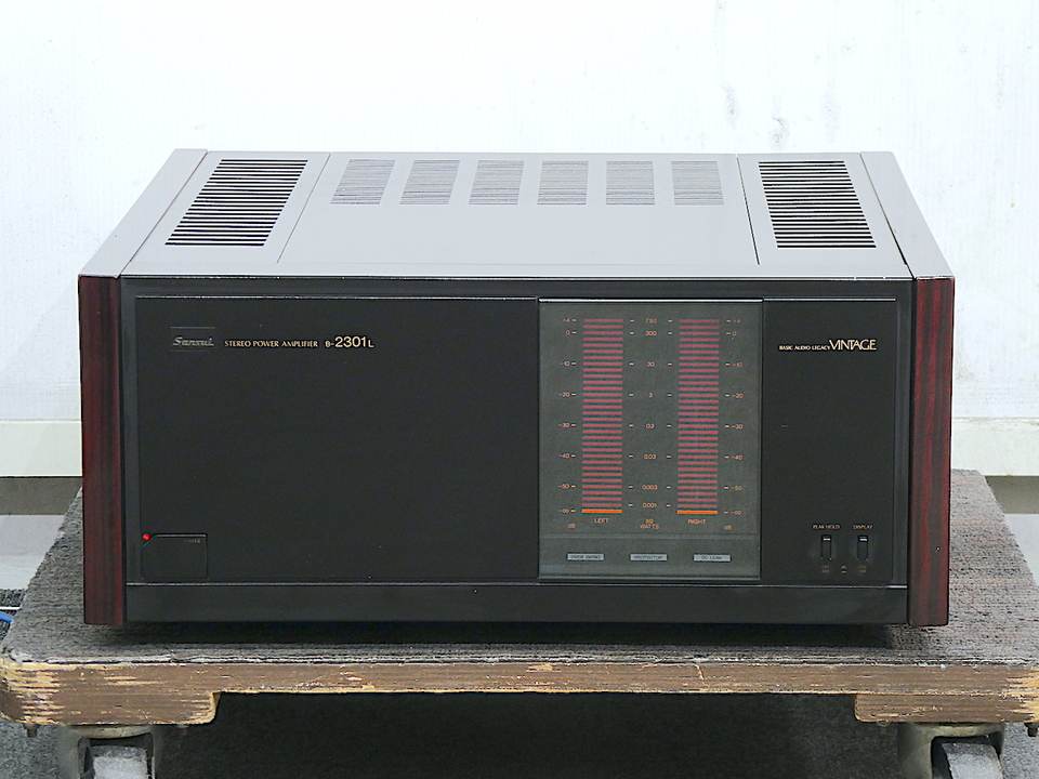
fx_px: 3722
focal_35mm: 124
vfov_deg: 12.0
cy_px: 390
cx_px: 520
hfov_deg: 15.9
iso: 200
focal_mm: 22.3
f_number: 5.2
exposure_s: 1/5
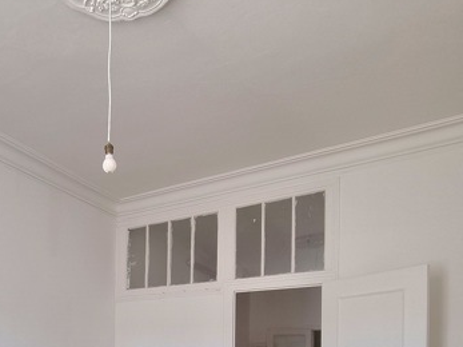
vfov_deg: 39.9
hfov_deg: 57.3
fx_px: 401
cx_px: 121
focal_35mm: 30
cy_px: 362
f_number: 2.2
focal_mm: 2.2
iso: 64
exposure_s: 1/50
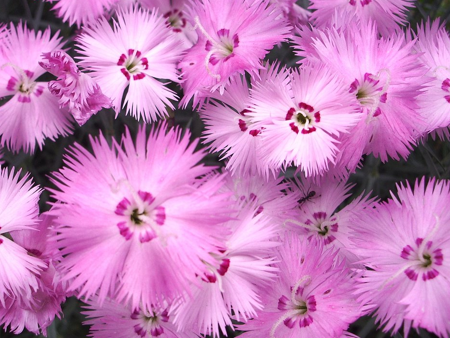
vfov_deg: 26.6
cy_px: 167
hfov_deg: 34.9
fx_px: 715
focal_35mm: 55
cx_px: 208
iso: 50
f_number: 3.1
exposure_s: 1/80
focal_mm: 8.2
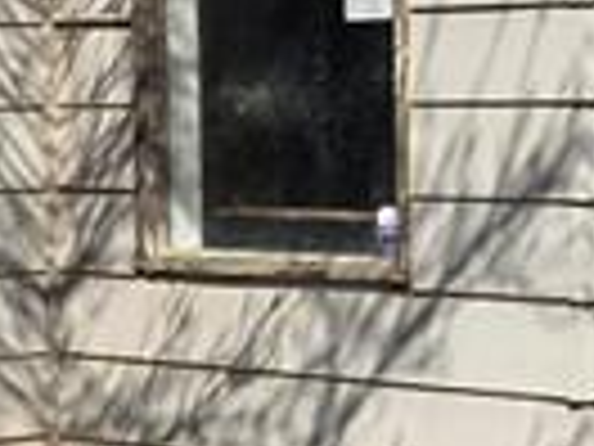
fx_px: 3072
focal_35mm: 179
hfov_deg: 11.0
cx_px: 526
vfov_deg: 8.3
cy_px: 189
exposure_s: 1/7626
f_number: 1.7
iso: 80
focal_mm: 6.3
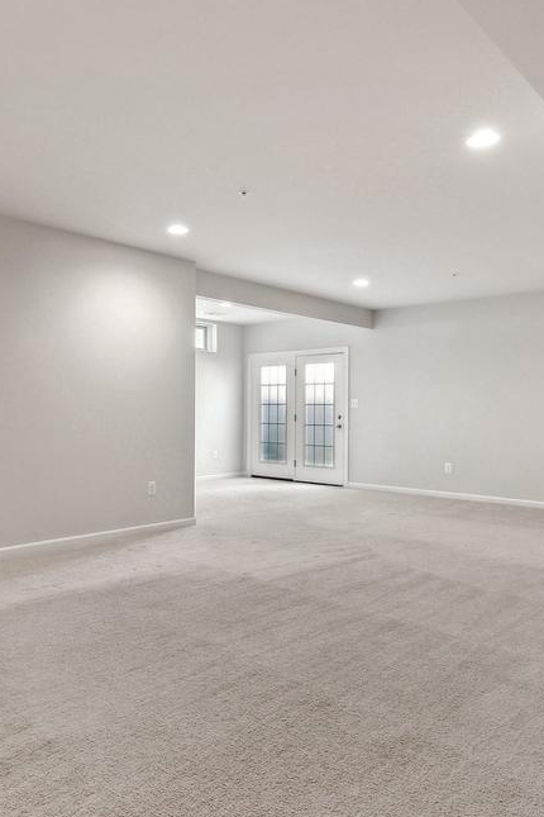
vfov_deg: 67.4
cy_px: 406
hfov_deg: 47.6
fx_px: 612
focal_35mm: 27
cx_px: 216
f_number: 7.1
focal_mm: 11.4
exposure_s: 1/5
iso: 250
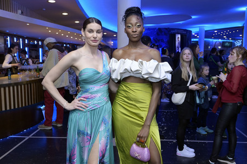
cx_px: 124
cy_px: 82
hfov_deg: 60.3
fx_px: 213
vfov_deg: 42.3
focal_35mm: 31
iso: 1600
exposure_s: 1/100
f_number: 4.5
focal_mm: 31
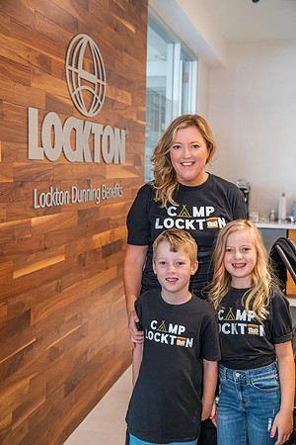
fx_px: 592
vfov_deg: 41.1
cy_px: 222
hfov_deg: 28.1
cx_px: 148
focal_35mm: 48
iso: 2500
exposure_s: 1/160
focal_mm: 48
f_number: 4
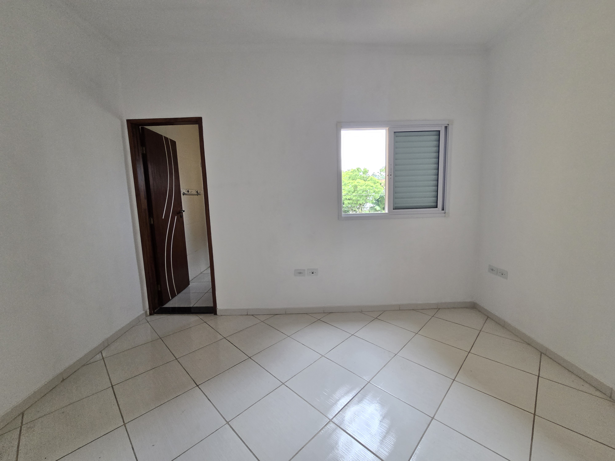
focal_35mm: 13
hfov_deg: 106.2
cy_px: 230
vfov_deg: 89.9
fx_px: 231
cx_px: 308
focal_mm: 2.2
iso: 250
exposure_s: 1/359
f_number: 2.2
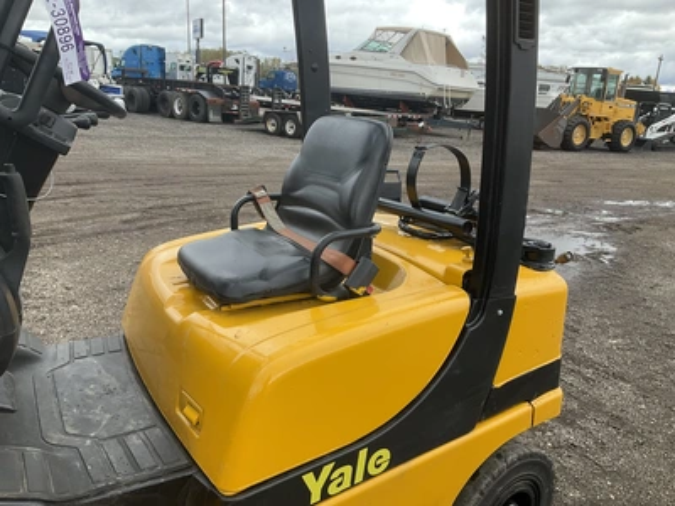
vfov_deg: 48.2
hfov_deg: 61.7
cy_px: 253
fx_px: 565
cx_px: 338
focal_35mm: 29
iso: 25
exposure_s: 1/221
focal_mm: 3
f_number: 1.8
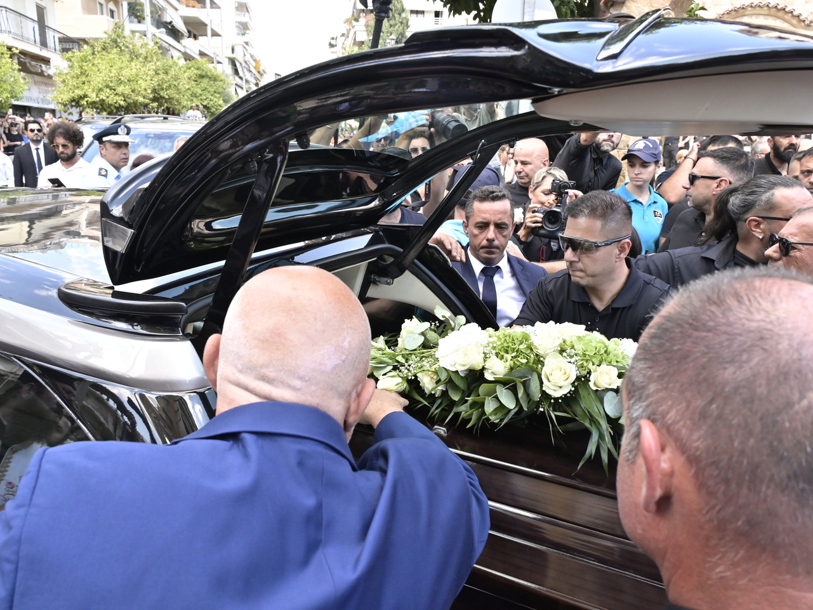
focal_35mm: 27
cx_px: 373
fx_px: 634
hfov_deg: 65.2
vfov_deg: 51.4
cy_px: 304
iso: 2500
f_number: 8
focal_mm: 24
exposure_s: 1/640
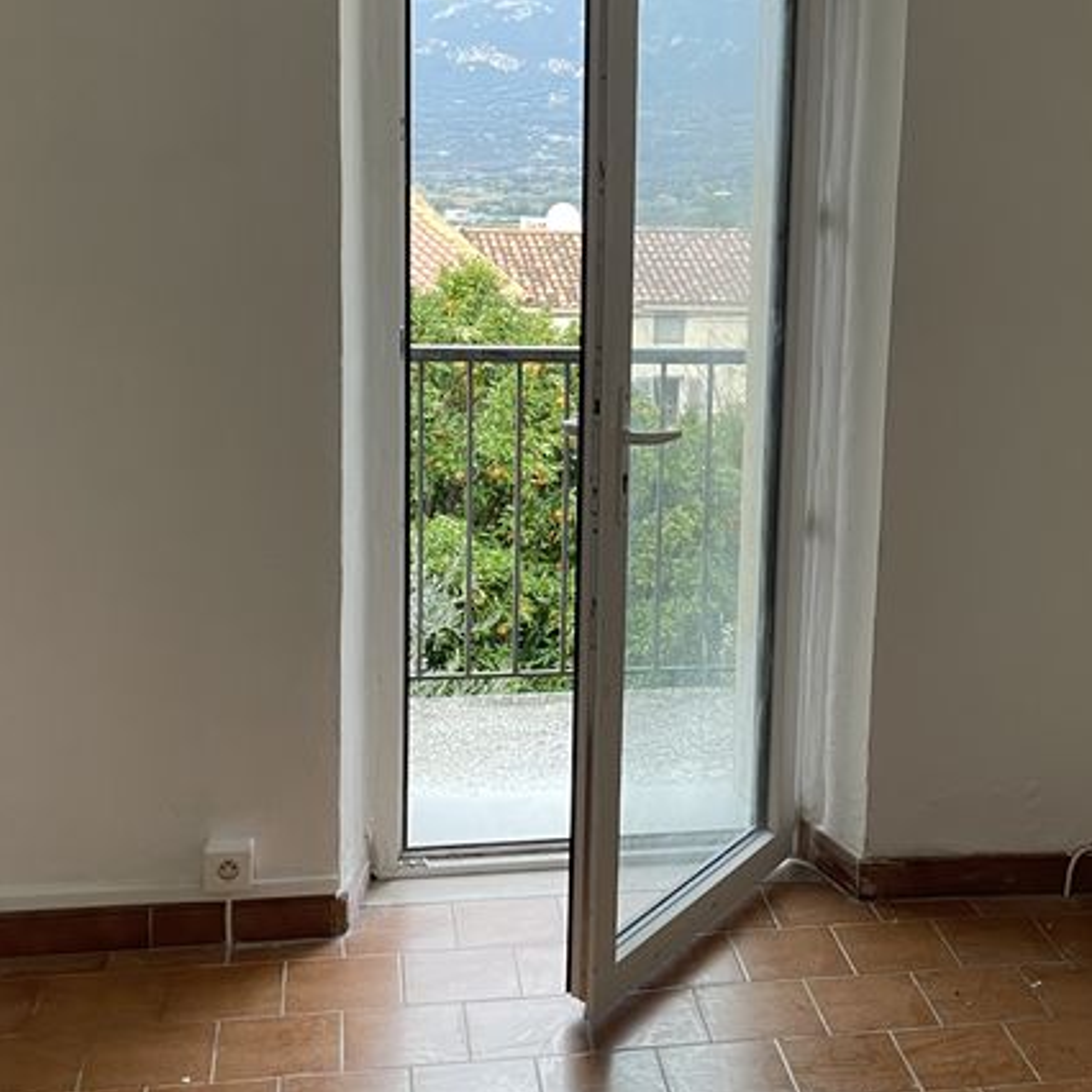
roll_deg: -3.9
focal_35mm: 54
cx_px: 764
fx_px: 1927
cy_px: 426
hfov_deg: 31.3
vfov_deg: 31.5
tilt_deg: -8.8
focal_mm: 4.2
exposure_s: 1/50
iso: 64
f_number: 1.6
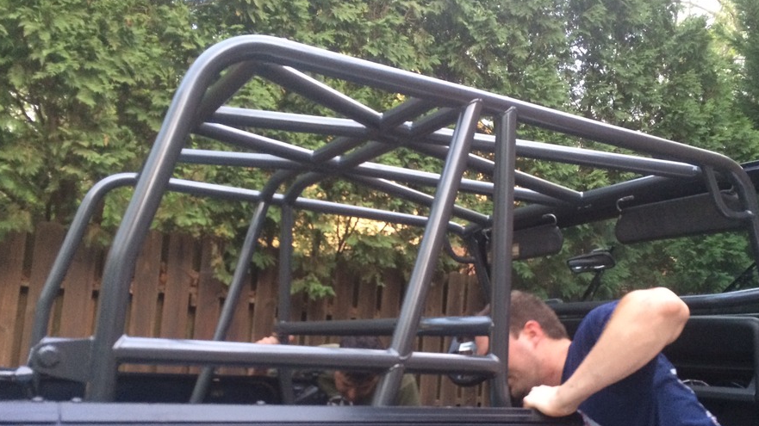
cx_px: 404
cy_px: 305
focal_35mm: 38
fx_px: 765
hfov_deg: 52.8
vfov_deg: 30.8
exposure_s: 1/30
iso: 200
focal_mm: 4.12
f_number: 2.2
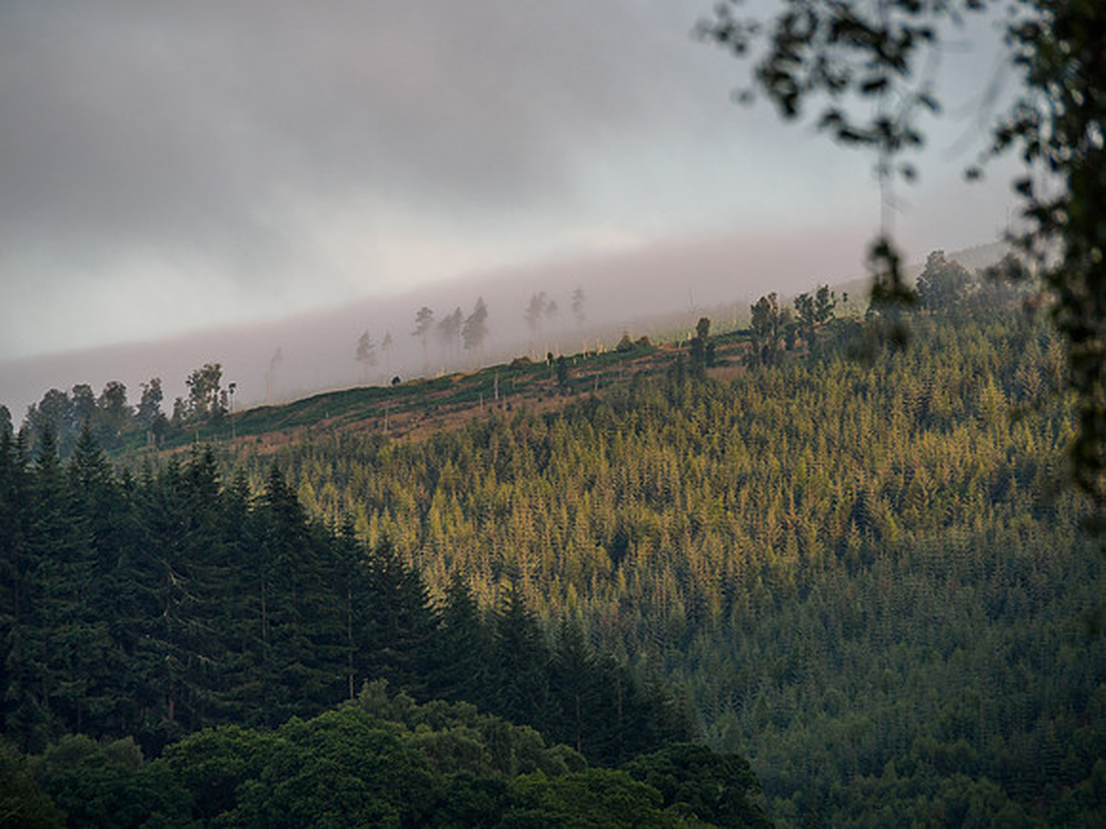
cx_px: 553
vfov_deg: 6.2
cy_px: 414
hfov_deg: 8.2
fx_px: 7668
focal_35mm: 240
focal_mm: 120
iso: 200
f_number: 5.6
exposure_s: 1/125
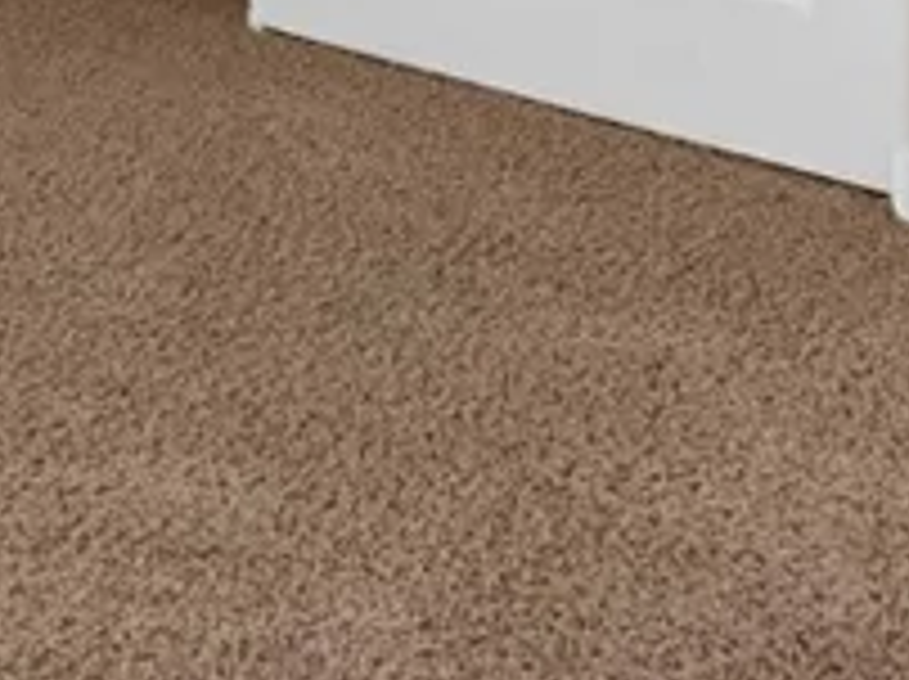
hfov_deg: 22.6
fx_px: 2177
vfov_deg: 13.9
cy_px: -831
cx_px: -14
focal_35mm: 83
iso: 400
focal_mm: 17
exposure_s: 1/200
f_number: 8
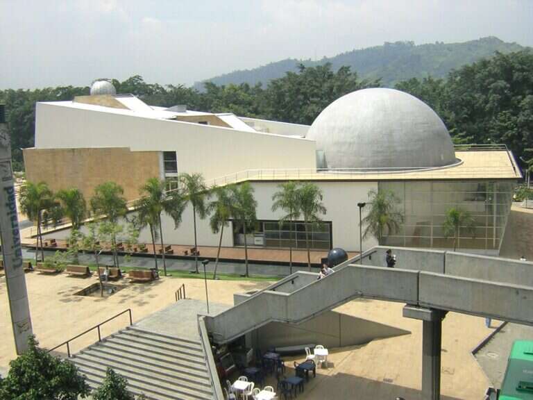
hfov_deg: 51.4
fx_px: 554
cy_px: 200
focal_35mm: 36
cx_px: 266
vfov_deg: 39.7
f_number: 5.2
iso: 100
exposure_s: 1/308
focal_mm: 4.7
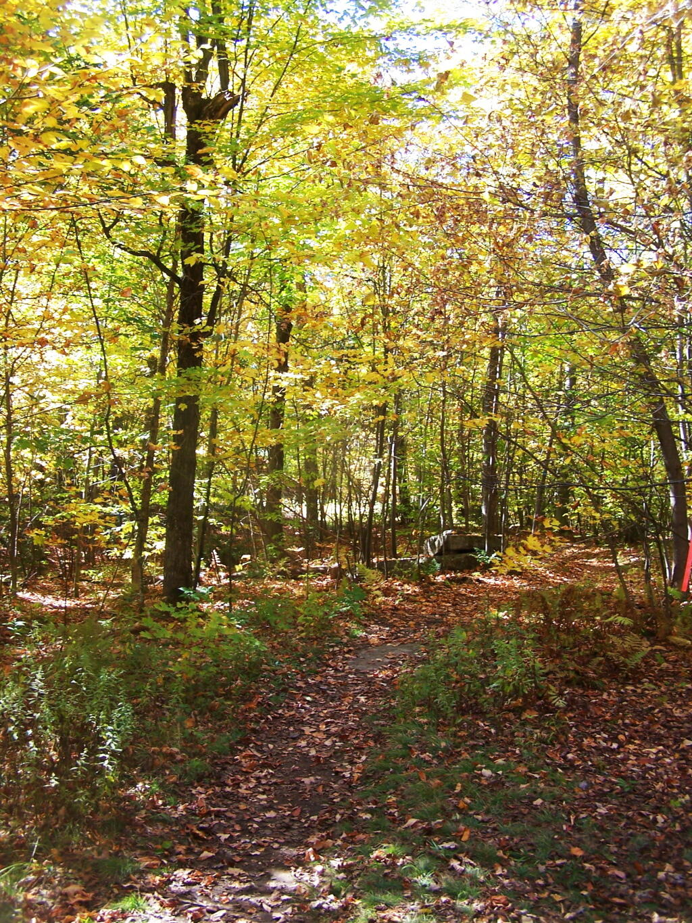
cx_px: 346
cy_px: 462
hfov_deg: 37.7
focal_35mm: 38
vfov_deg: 49.0
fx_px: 1013
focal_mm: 6.3
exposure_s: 1/100
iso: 80
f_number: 2.8
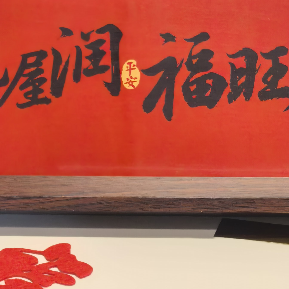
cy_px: 237
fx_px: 1370
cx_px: 162
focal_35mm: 145
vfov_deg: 12.0
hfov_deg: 12.0
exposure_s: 1/100
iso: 500
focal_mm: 5.75
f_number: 2
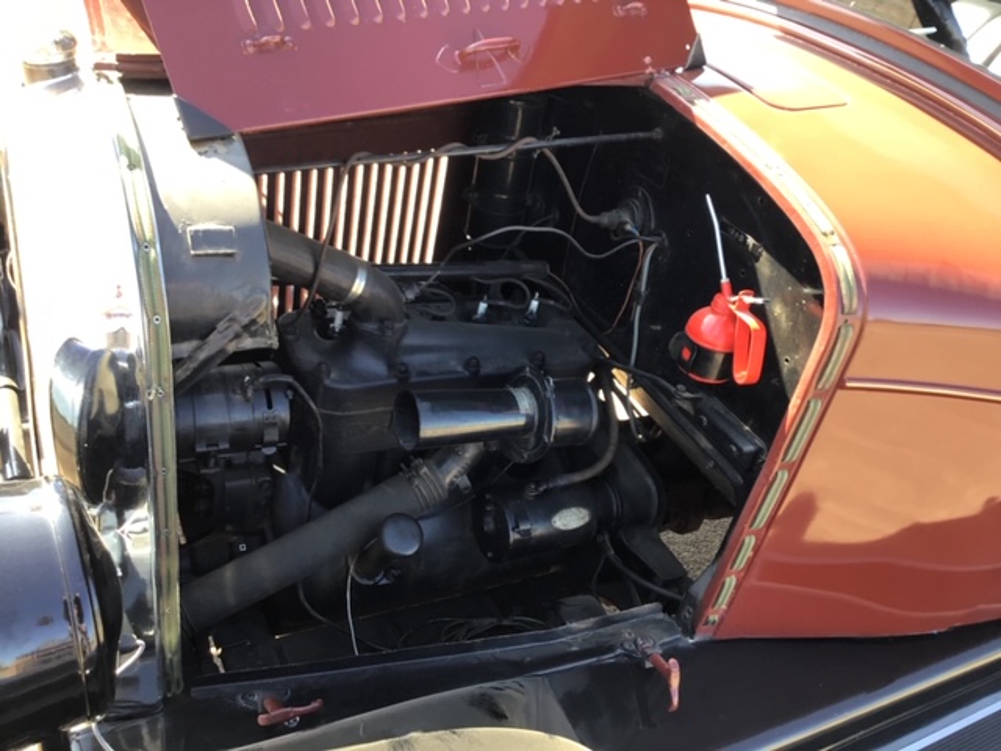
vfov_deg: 45.4
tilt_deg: -33.2
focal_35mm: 31
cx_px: 500
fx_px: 896
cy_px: 376
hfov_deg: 58.4
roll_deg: -13.7
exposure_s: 1/100
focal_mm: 3.3
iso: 40
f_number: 2.4
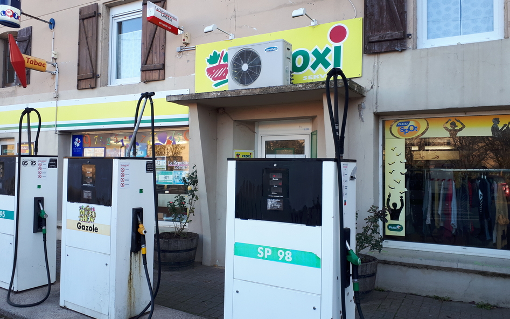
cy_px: 148
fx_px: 403
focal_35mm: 29
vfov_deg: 43.1
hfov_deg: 64.6
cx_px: 256
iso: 40
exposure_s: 1/130
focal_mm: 3.6
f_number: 1.9
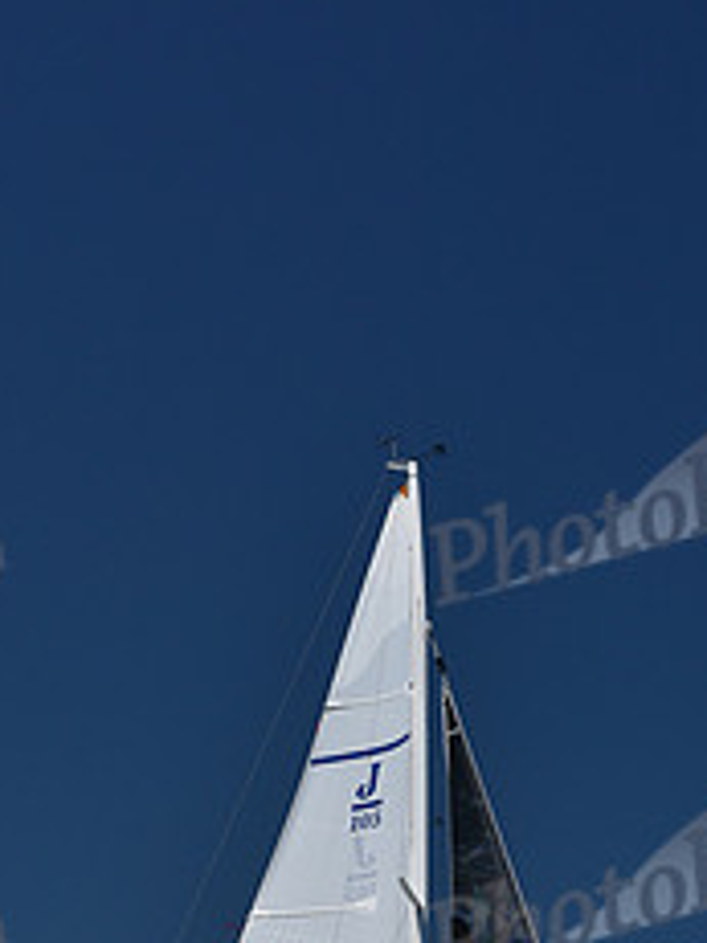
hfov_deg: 8.8
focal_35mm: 169
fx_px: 4606
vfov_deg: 11.5
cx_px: 219
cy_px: 1147
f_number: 7.1
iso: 250
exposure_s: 1/800
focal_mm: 70
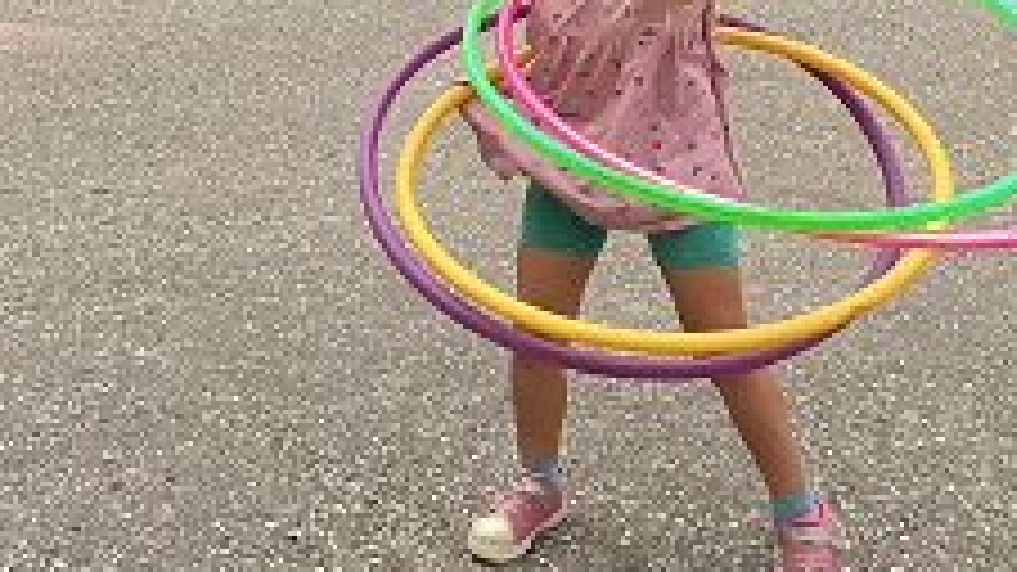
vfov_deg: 16.9
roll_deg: +0.0
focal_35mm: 70
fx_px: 1887
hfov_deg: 30.1
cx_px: 432
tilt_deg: -10.7
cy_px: 38
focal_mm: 3
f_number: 1.8
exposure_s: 1/1098
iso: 25
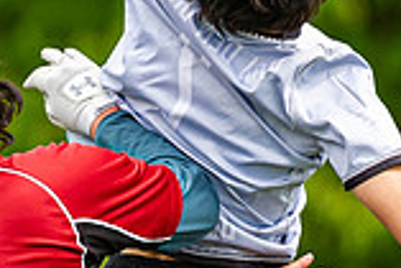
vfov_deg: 0.7
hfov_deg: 1.1
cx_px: 386
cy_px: 124
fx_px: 21161
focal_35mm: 1898
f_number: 4
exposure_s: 1/1000
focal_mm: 380
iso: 280
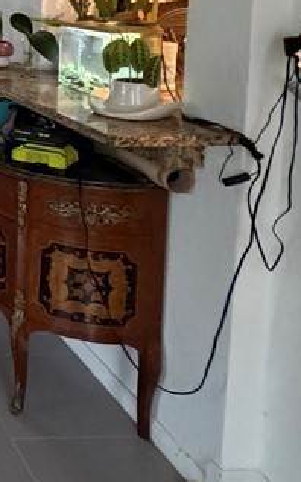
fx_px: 630
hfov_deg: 19.5
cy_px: 32
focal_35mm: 48
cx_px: -249
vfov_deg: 38.4
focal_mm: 2.22
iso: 1000
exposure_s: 1/60
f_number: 2.2
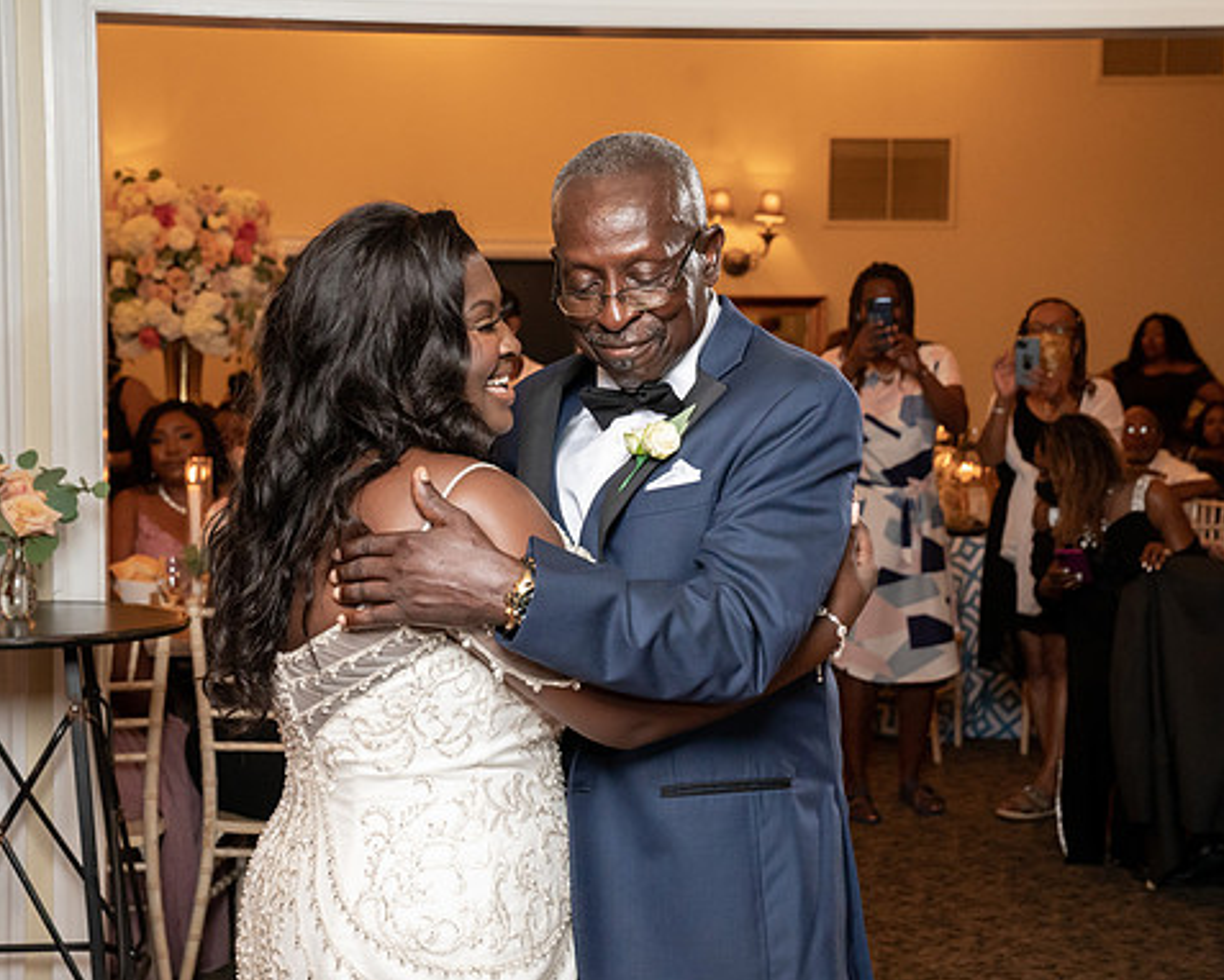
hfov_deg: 29.5
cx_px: 528
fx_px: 2319
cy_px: 482
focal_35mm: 64
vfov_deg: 23.9
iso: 4000
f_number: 5.6
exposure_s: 1/200
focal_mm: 55
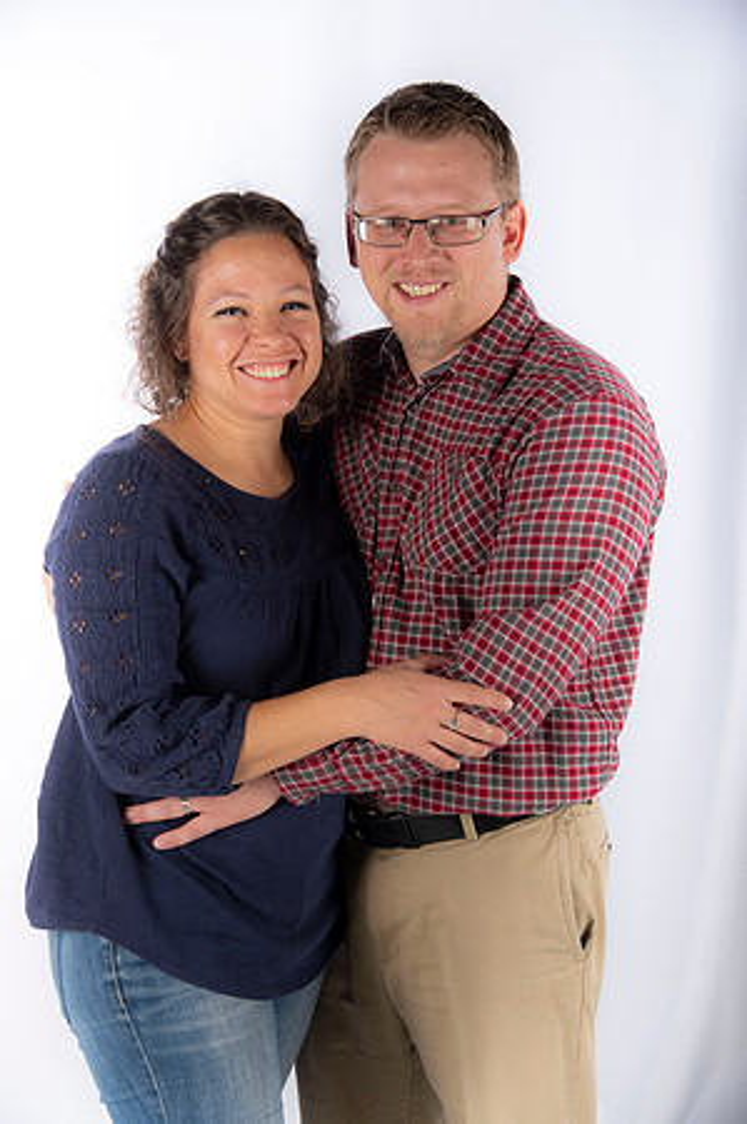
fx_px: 1809
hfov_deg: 23.3
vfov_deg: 34.5
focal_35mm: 58
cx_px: 374
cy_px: 562
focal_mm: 58
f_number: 5.6
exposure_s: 1/200
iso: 100
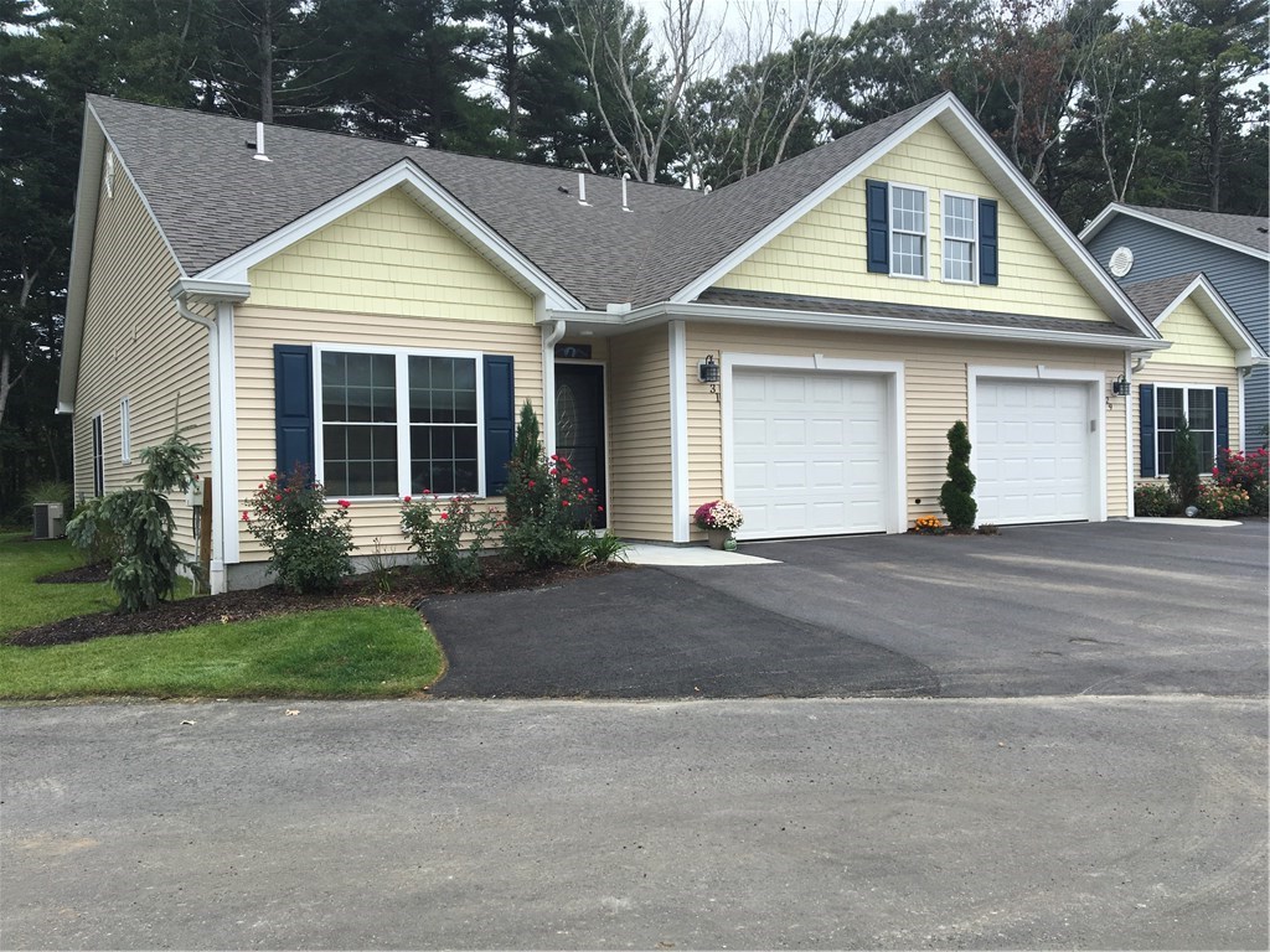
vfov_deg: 48.2
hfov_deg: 61.7
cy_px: 476
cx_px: 635
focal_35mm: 29
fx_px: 1064
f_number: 2.2
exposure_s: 1/674
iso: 25
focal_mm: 4.15
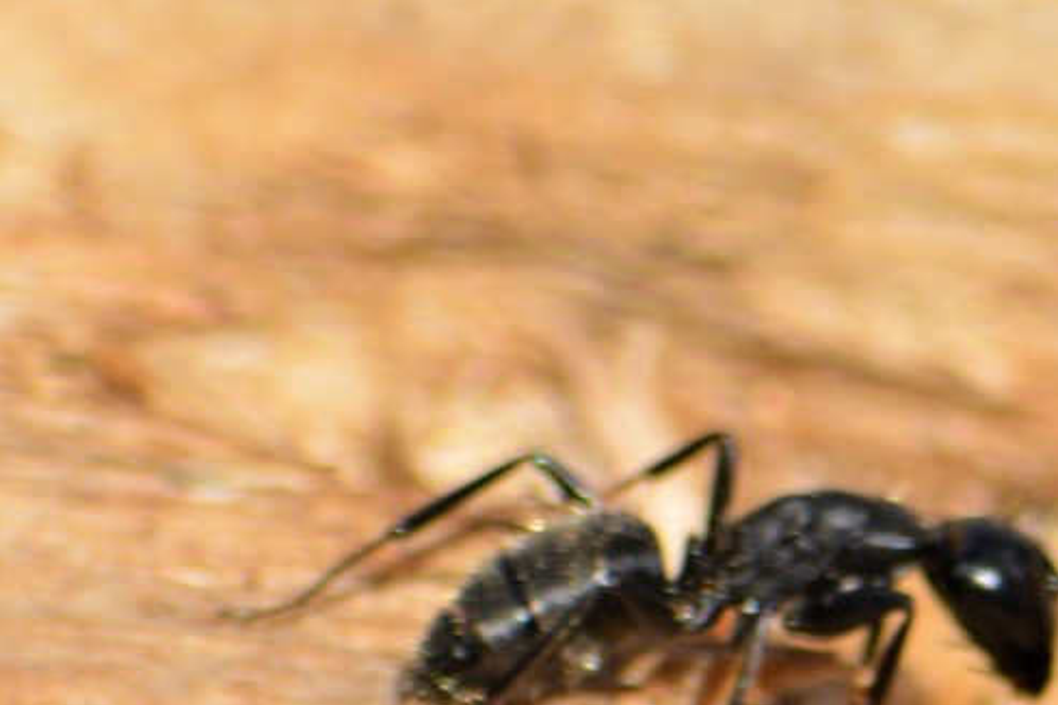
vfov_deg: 1.6
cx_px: 621
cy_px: 636
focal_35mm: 884
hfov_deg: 2.3
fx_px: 25978
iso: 100
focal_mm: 300
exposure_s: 1/250
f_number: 8
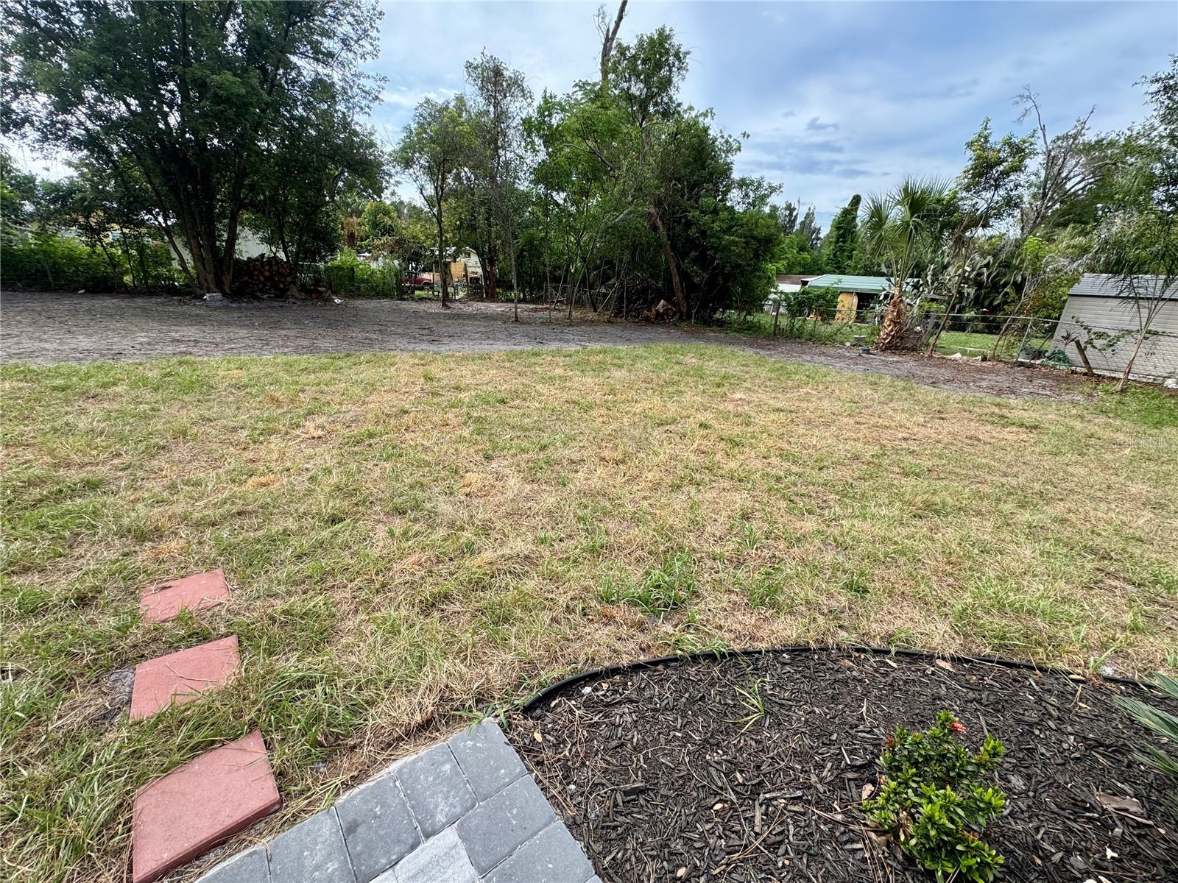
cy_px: 442
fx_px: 476
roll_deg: -3.1
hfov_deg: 102.1
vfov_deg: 85.7
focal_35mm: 14
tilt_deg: -19.4
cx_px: 589
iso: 40
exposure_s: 1/473
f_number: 2.2
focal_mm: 2.22
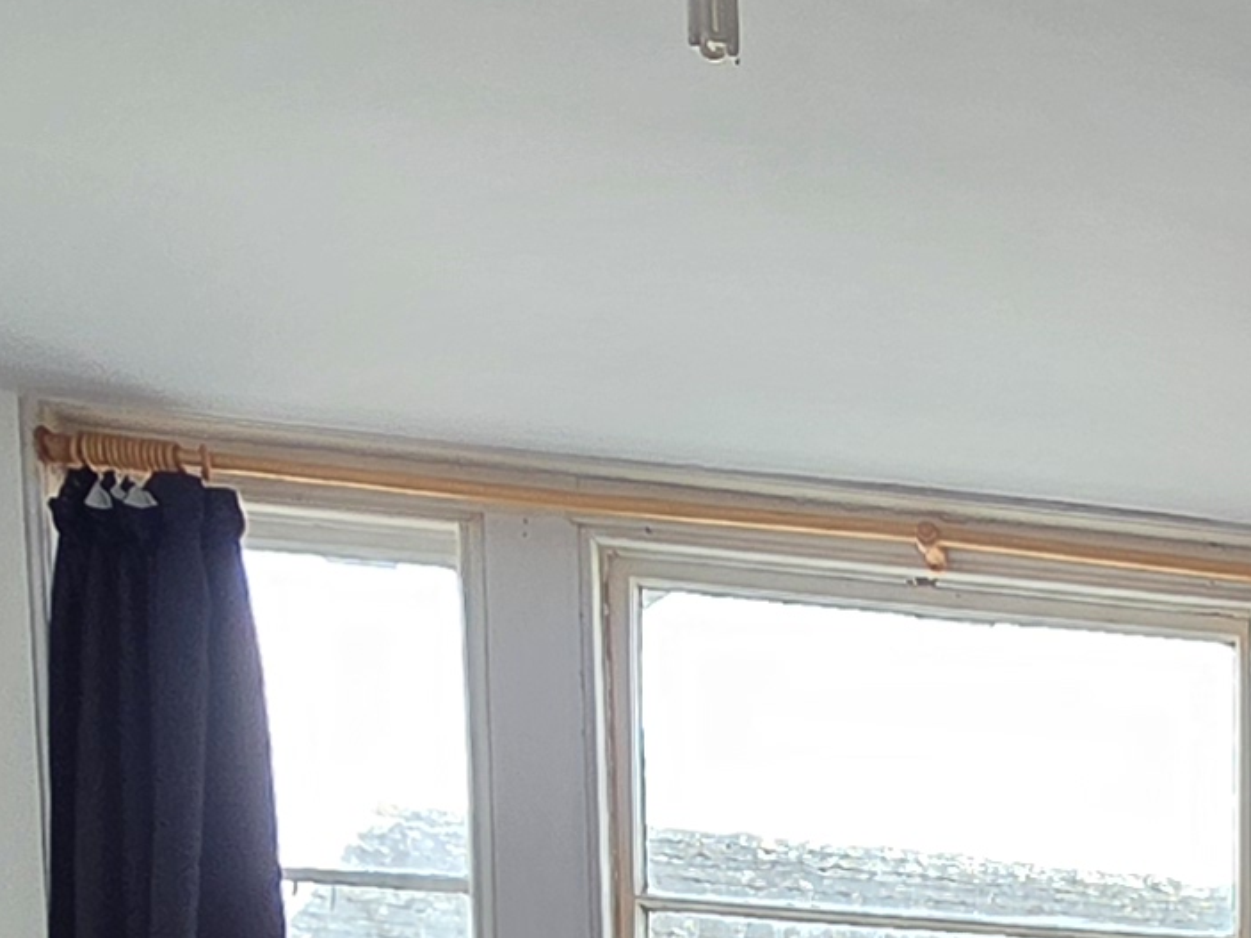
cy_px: 1849
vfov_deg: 15.8
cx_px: 1972
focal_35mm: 74
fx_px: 2674
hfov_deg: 21.3
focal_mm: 2.2
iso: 100
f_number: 1.9
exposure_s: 1/120
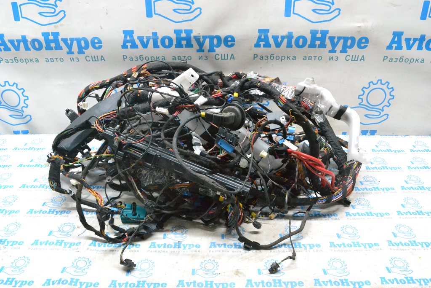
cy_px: 144
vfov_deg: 43.6
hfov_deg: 61.9
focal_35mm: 30
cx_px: 216
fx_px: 359
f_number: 9
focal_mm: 20
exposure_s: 1/160
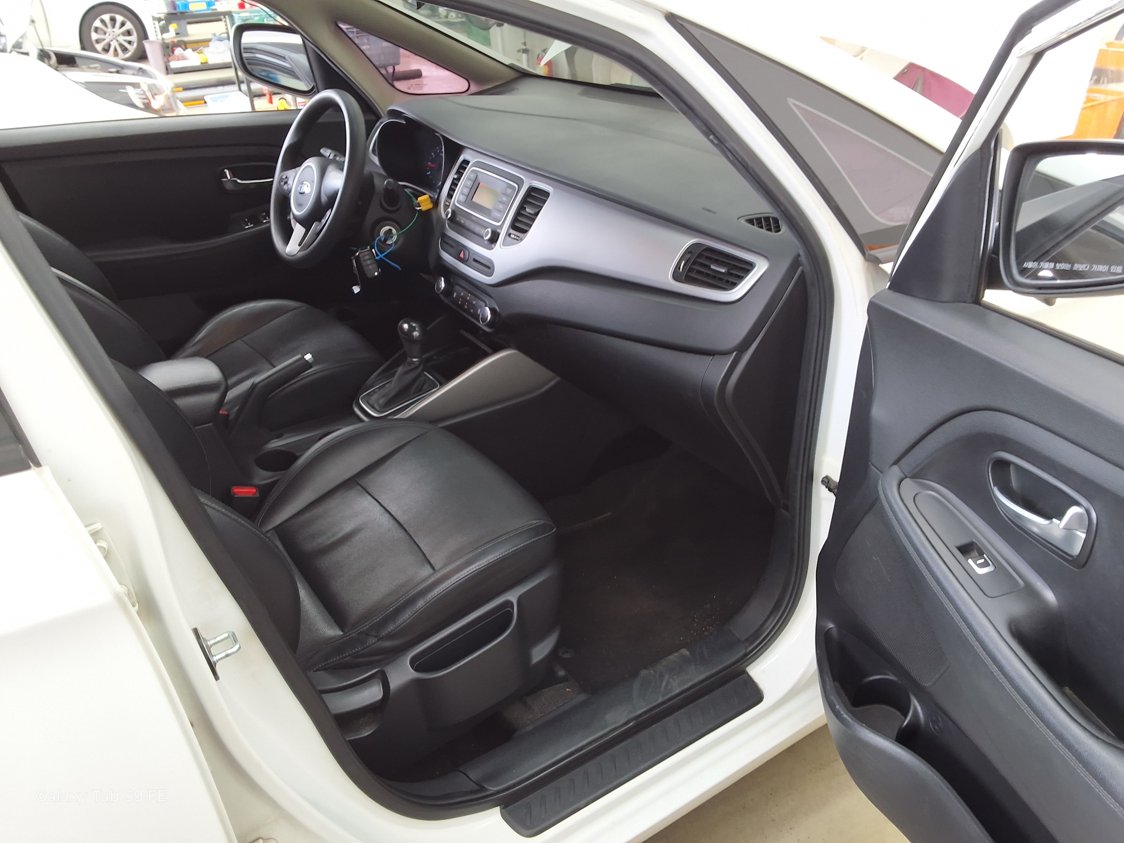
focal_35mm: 28
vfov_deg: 49.7
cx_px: 562
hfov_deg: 63.4
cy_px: 422
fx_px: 909
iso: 40
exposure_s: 1/40
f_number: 1.9
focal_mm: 2.91
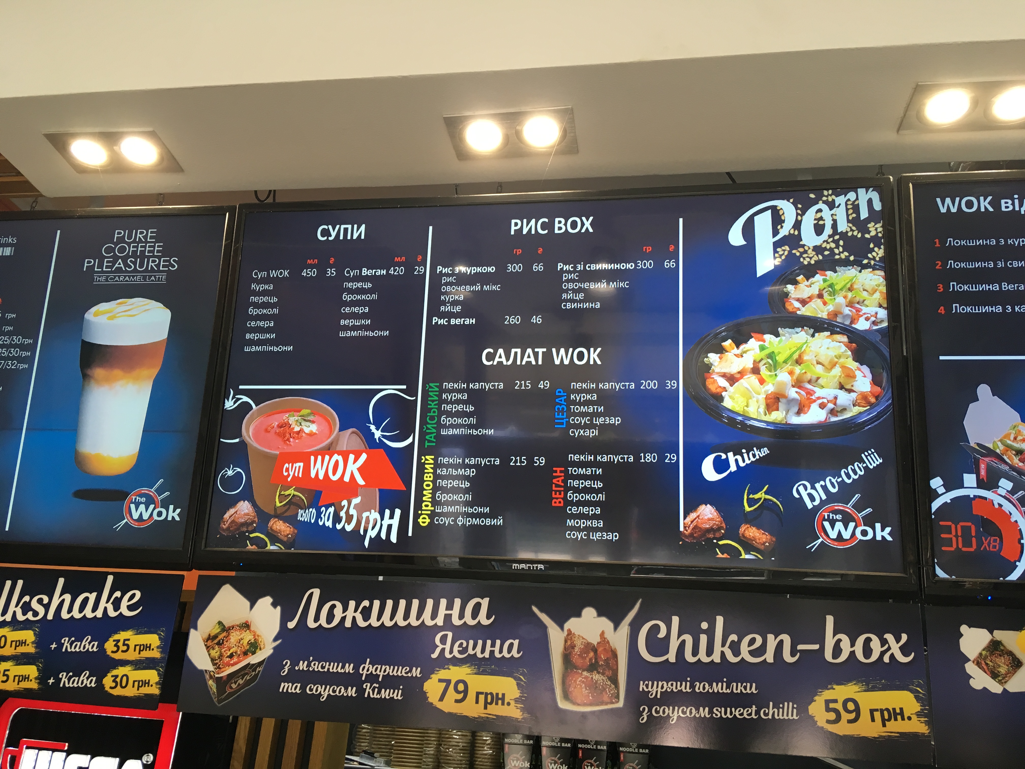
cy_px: 384
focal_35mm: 29
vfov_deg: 48.2
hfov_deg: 61.7
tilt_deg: +21.6
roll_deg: -3.3
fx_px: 859
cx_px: 512
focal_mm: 4.15
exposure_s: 1/33
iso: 40
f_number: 2.2
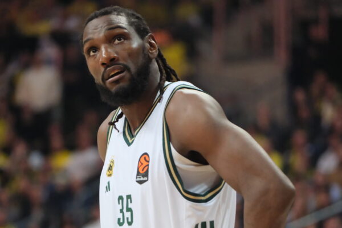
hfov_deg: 9.8
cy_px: 114
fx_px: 1996
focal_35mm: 210
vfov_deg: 6.6
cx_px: 171
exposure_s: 1/800
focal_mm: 140
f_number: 2.8
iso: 6400
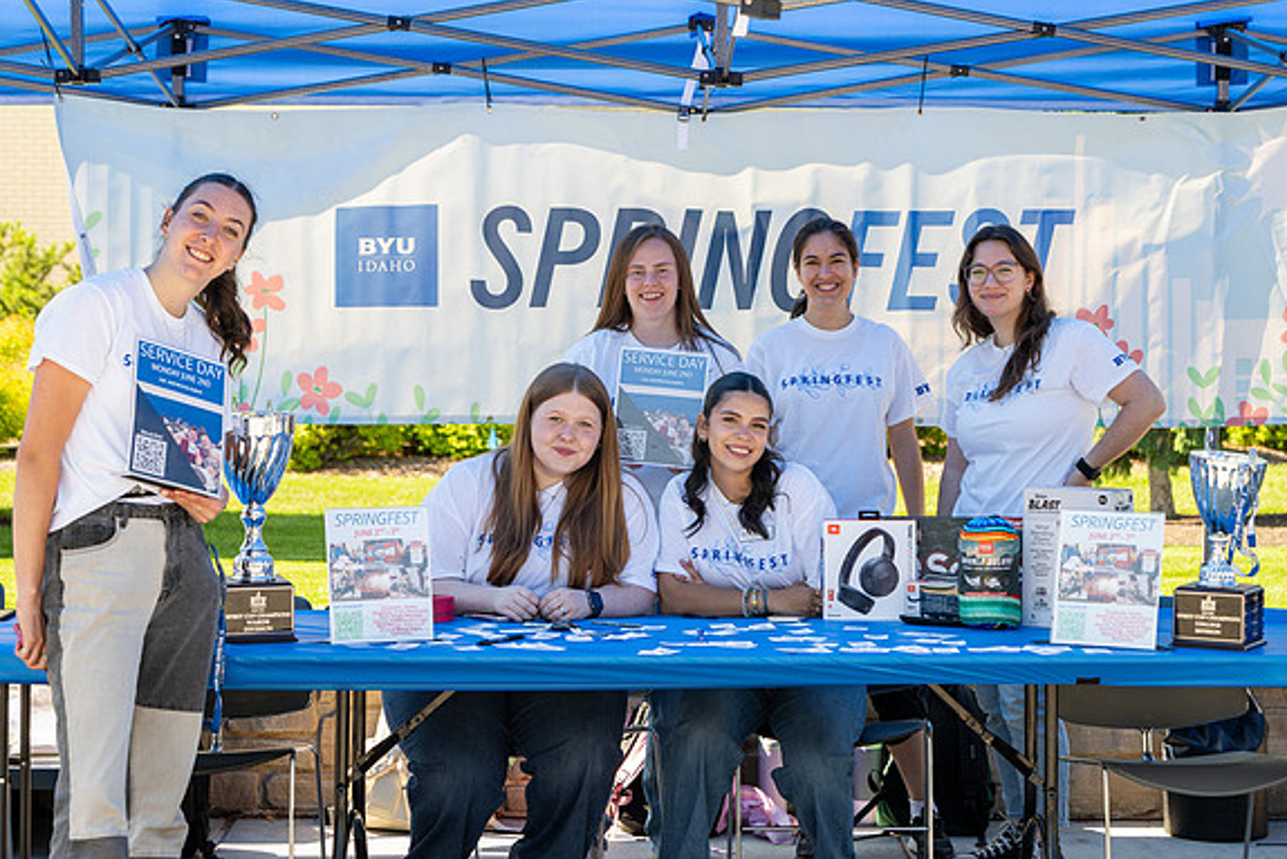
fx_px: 2789
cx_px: 675
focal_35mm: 78
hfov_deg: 26.0
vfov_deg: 17.5
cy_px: 391
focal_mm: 70
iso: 160
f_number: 5
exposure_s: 1/200
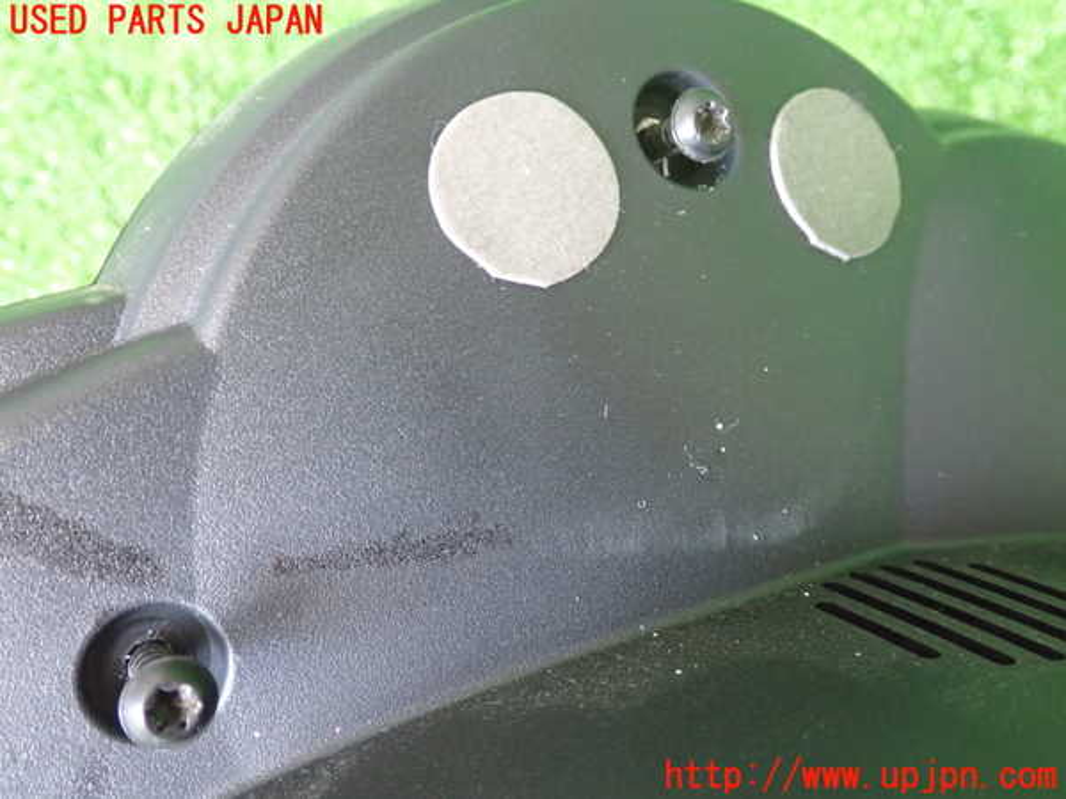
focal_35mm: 36
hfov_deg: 51.4
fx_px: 1109
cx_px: 533
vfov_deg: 39.7
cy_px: 400
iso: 800
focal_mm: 6.37
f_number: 2.5
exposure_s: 1/40
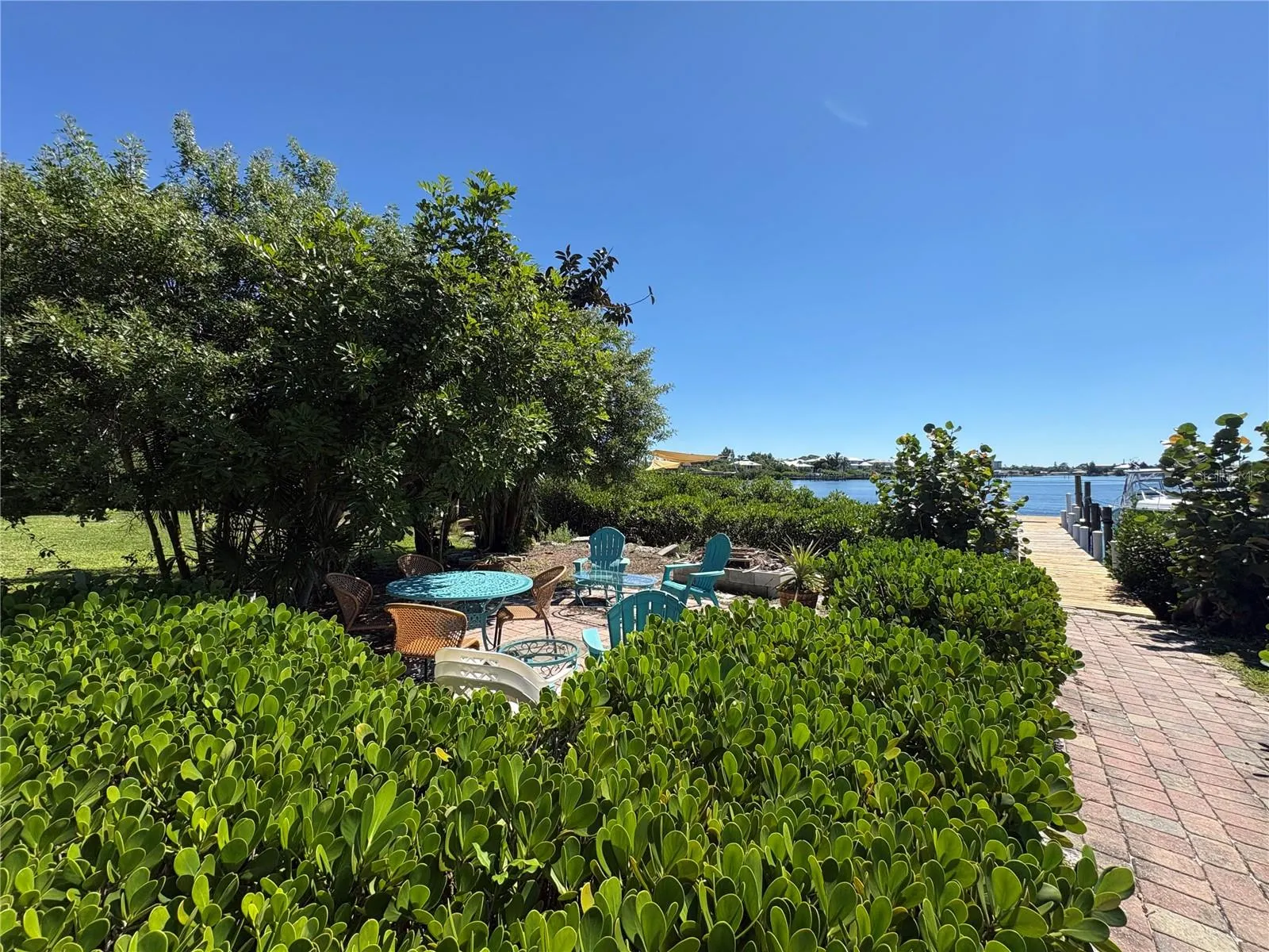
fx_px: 513
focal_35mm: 14
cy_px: 476
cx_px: 634
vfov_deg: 85.7
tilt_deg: +0.5
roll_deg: +0.3
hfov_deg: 102.1
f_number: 2.2
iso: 50
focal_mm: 2.22
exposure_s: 1/1789
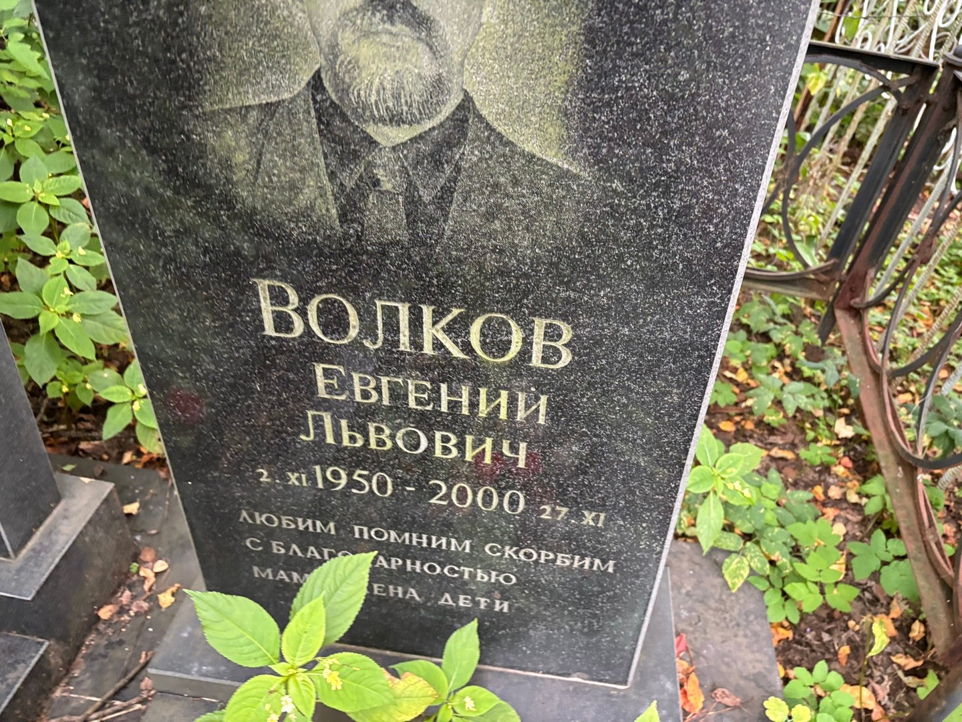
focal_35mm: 26
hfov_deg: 67.3
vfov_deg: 53.1
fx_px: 723
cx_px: 481
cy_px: 361
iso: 400
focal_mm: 5.96
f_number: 1.6
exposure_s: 1/60
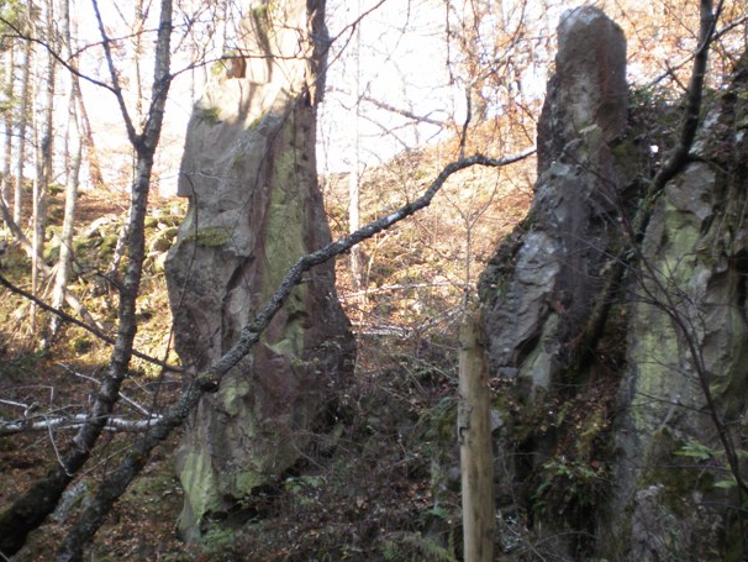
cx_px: 316
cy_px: 283
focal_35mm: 53
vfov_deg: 27.5
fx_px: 1146
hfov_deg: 36.1
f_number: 3.5
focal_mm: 7.4
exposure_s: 1/50
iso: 100
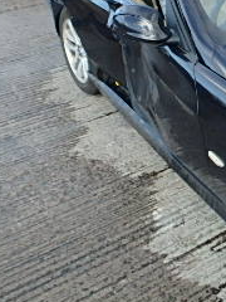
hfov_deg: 20.1
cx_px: 389
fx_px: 487
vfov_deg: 34.3
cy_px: 146
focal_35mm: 56
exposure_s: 1/250
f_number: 3.5
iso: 125
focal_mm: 3.7
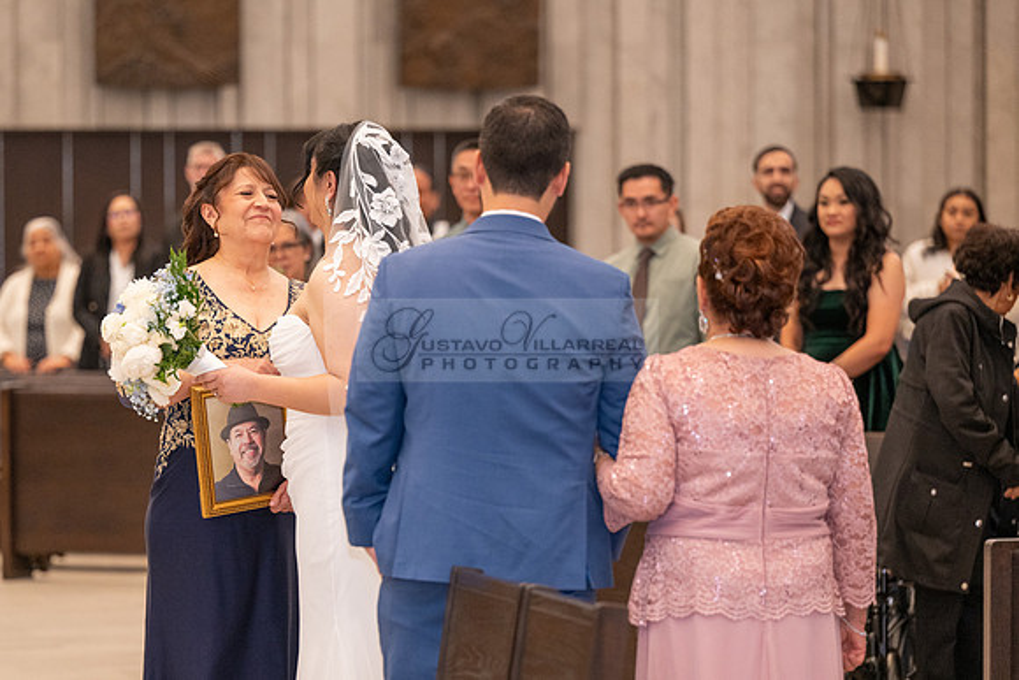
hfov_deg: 12.3
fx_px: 4709
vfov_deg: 8.3
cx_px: 367
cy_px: 428
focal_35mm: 166
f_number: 2.8
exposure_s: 1/200
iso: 1600
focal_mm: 130
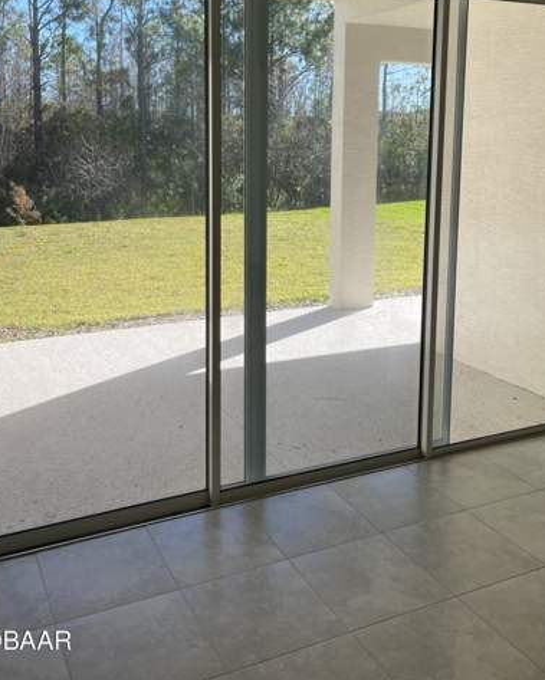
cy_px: 223
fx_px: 665
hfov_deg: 44.5
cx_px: 243
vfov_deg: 53.1
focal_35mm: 33
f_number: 1.6
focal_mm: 5.1
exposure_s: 1/592
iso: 32
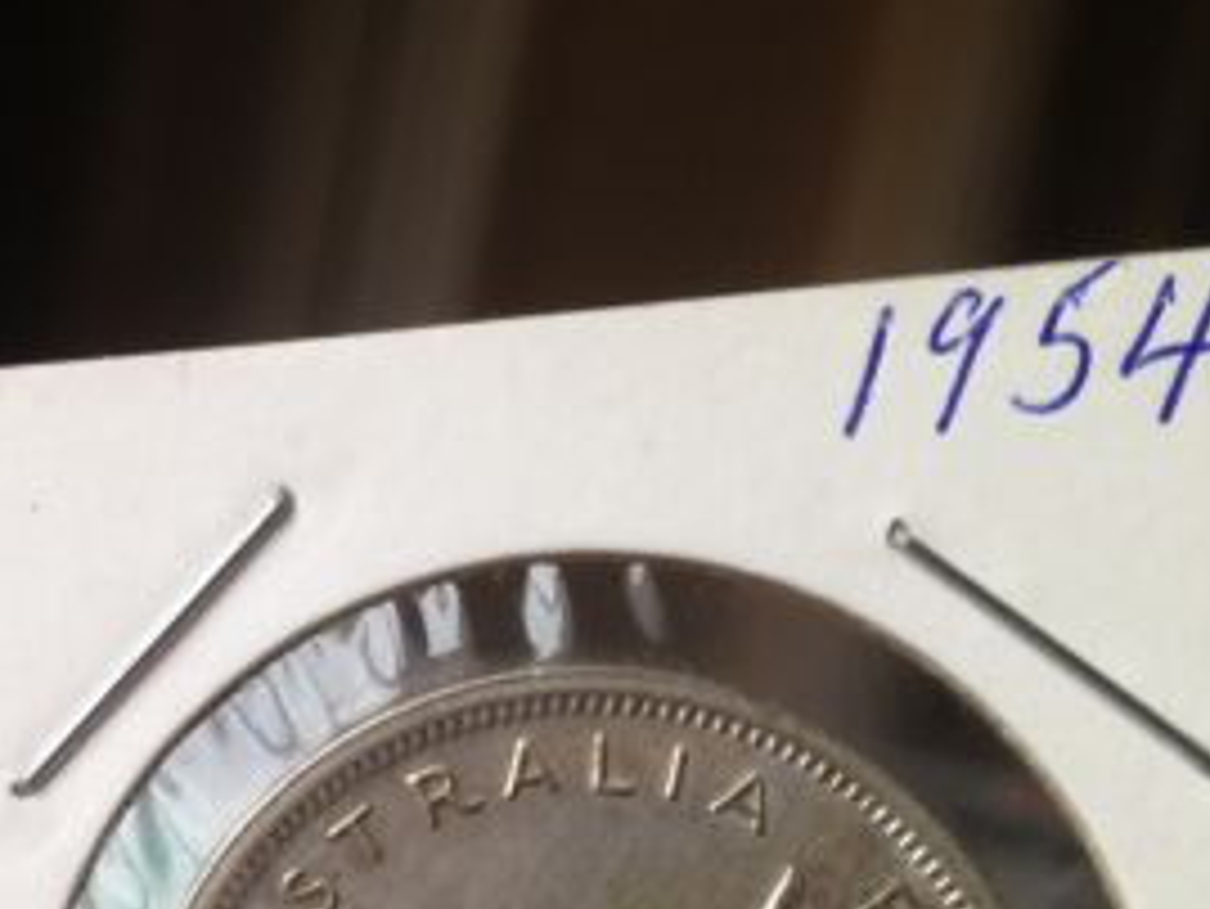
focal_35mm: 78
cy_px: 914
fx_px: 2728
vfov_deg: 18.4
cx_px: 229
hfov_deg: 24.6
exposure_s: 1/20
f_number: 2.4
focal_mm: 4.28
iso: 50
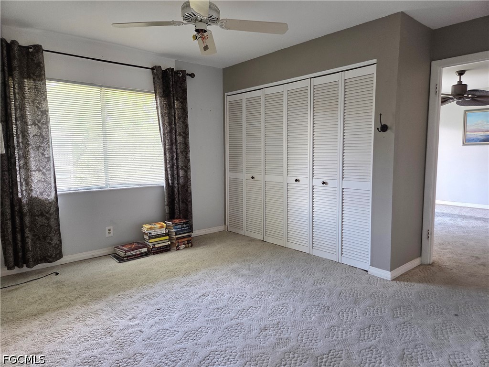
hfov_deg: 73.9
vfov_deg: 58.9
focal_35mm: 23
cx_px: 244
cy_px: 184
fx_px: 325
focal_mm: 5.4
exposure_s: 1/120
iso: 200
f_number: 1.8
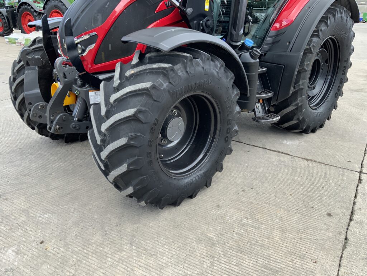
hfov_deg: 61.7
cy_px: 138
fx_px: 307
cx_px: 184
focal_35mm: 29
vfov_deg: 48.2
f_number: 1.8
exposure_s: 1/215
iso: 16
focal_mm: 3
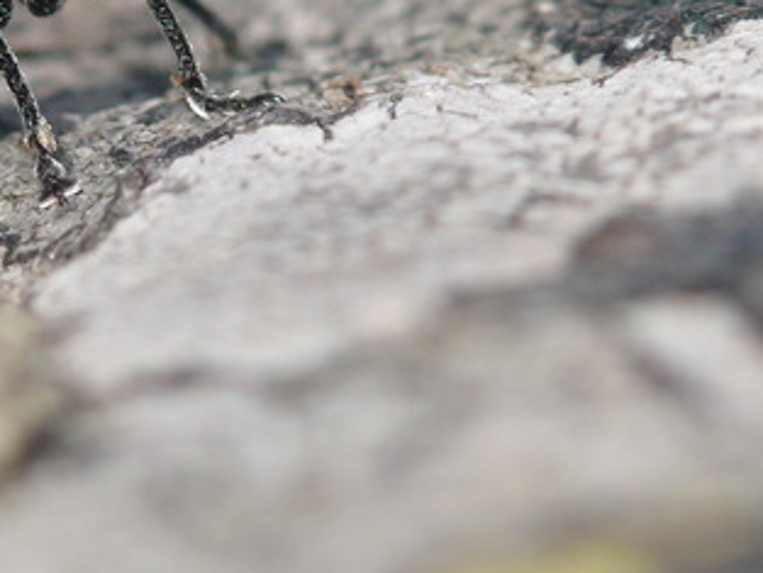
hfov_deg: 1.7
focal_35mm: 1143
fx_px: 25203
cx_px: 43
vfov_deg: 1.3
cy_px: 163
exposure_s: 1/400
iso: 100
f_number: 8
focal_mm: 88.8
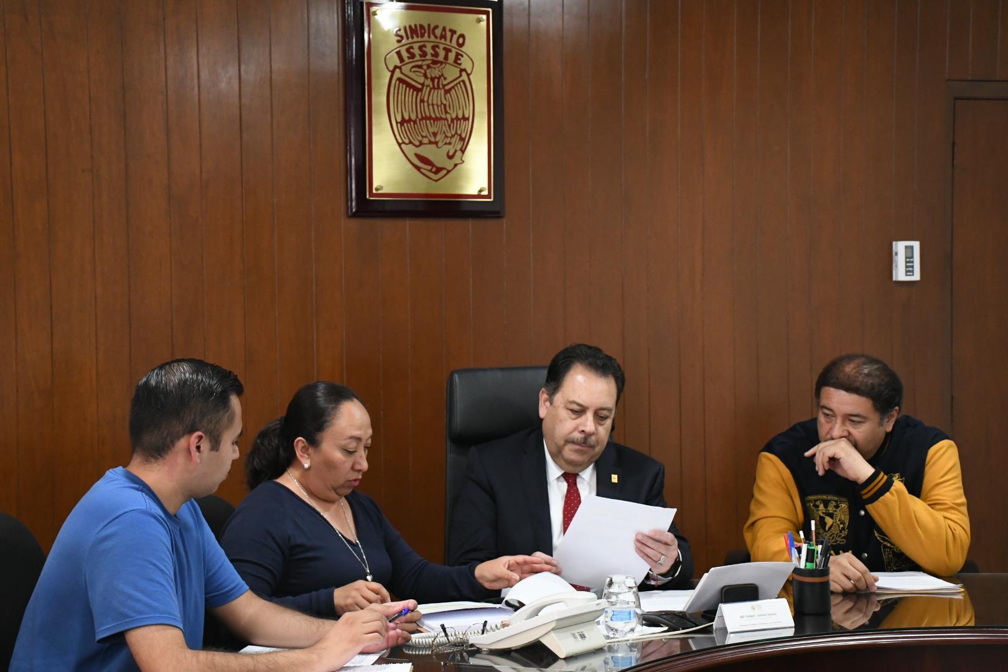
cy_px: 336
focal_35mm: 67
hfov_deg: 30.1
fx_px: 1876
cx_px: 504
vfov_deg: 20.3
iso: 4000
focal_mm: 45
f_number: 5.6
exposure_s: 1/100
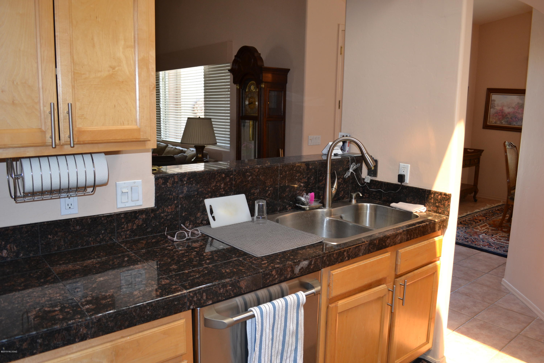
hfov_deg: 67.4
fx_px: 408
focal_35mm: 27
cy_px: 182
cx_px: 272
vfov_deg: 47.9
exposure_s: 1/60
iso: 400
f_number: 3.5
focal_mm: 18
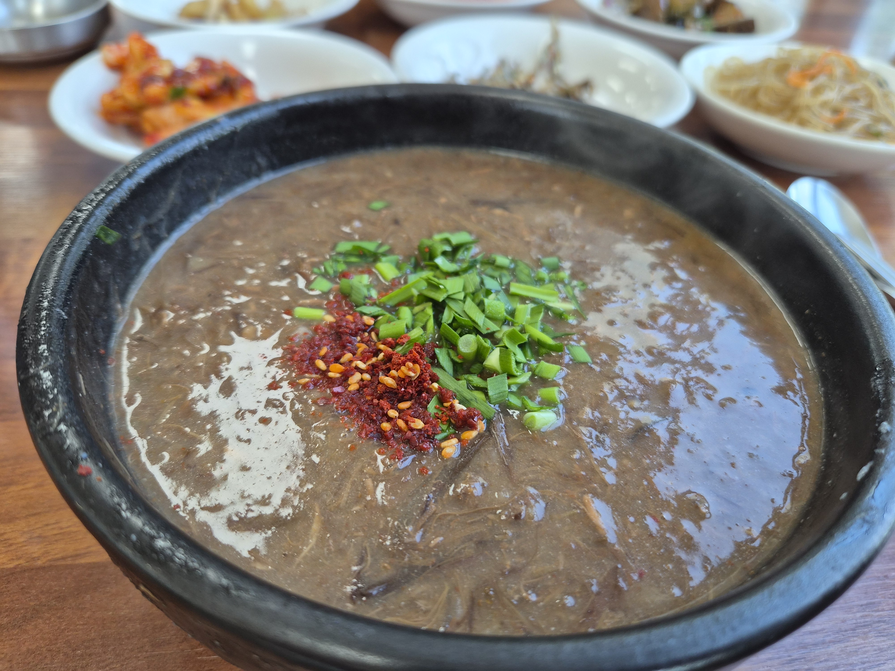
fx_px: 595
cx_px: 448
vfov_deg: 58.9
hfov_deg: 73.9
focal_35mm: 23
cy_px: 336
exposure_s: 1/120
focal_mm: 5.4
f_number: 1.8
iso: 100
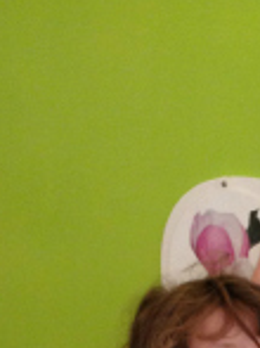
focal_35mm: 127
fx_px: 1274
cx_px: 362
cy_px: 477
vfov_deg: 14.7
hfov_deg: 11.3
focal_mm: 4.28
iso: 160
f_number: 2.4
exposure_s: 1/20
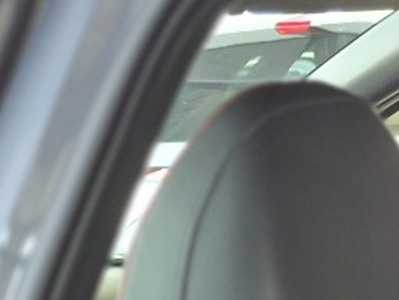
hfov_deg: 11.1
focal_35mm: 154
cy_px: 689
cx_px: -498
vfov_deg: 8.8
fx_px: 1776
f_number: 1.8
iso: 320
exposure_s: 1/100
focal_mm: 5.4
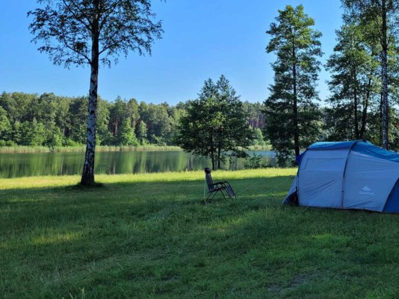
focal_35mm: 40
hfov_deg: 45.3
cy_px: 91
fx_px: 461
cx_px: 297
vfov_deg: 35.5
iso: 40
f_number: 1.8
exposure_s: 1/1123
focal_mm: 5.4
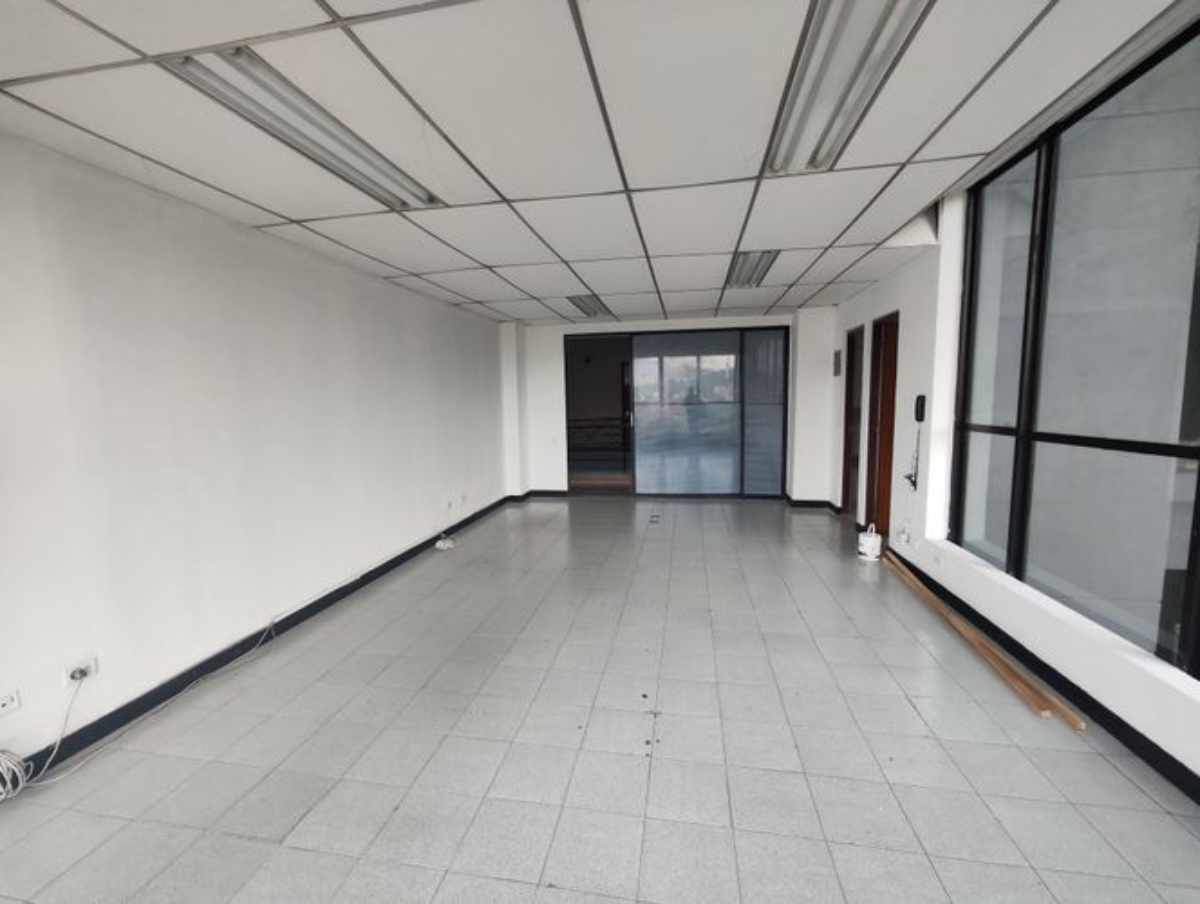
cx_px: 600
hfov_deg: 102.0
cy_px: 452
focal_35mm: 14
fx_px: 486
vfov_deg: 85.8
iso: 418
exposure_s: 1/120
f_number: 2.2
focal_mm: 2.16
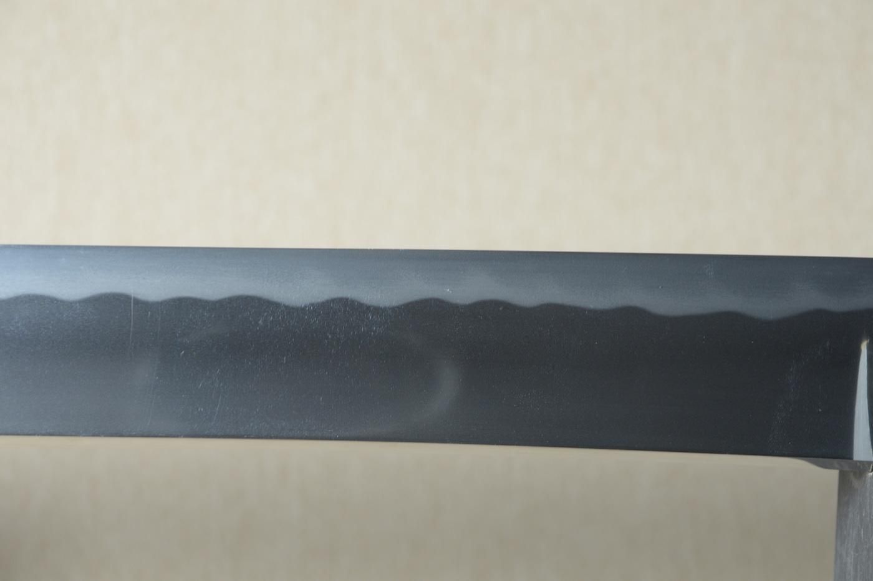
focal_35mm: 158
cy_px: 290
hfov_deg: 13.1
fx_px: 3816
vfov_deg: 8.7
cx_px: 436
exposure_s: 1/2
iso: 400
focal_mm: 105
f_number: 11
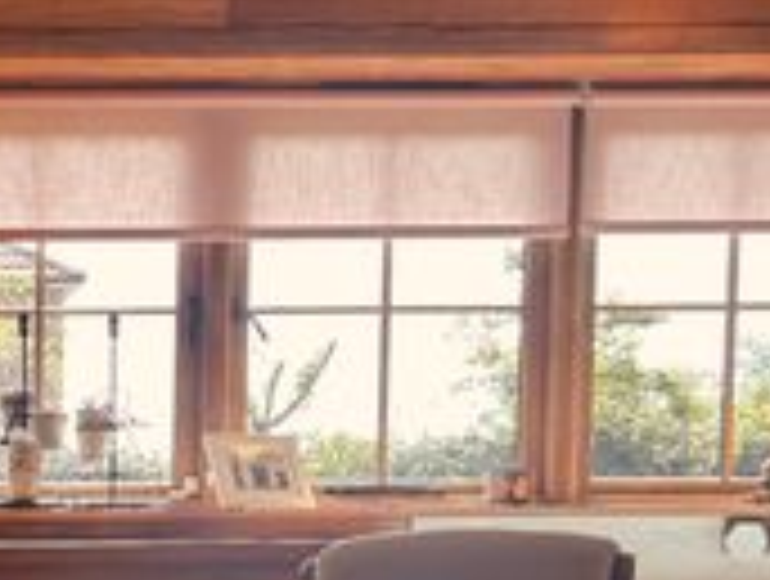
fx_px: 2028
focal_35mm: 91
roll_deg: +0.7
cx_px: -275
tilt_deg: -4.8
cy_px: 769
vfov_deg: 15.5
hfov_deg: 19.5
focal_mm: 5.7
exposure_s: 1/306
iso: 50
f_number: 1.5
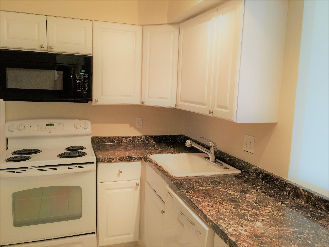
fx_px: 276
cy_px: 124
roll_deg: -2.2
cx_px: 164
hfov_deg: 61.7
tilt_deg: -6.0
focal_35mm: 29
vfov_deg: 48.2
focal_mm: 4.15
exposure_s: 1/15
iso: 50
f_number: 2.2
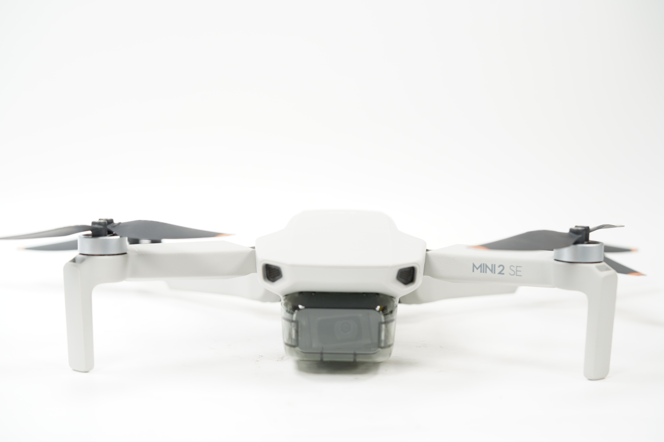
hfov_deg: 22.6
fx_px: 1659
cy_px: 221
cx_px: 332
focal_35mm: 90
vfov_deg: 15.2
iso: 200
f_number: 5.6
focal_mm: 90
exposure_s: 1/5
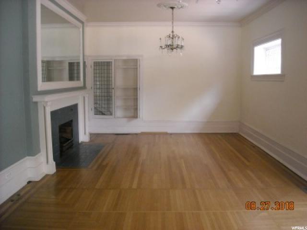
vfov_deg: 40.7
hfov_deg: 52.6
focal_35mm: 35
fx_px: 310
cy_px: 115
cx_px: 154
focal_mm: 5.7
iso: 518
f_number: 2.8
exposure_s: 1/148
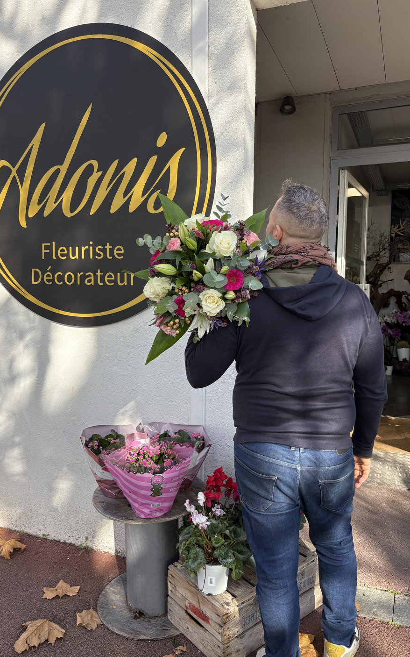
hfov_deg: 44.5
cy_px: 325
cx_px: 202
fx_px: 501
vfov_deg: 66.5
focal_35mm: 28
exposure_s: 1/511
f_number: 1.6
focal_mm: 5.96
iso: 50
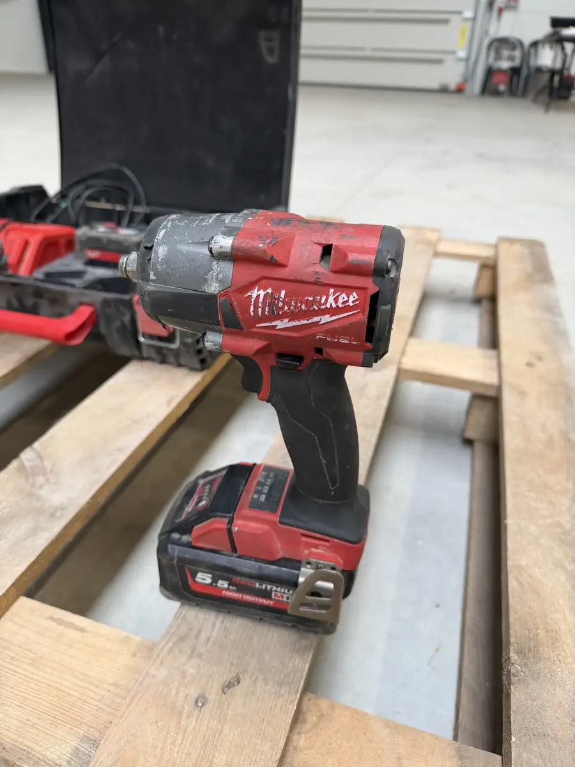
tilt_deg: -30.7
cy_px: 384
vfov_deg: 71.6
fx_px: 532
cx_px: 288
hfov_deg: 56.8
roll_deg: -1.8
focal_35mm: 24
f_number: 1.78
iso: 200
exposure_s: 1/100
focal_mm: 6.76
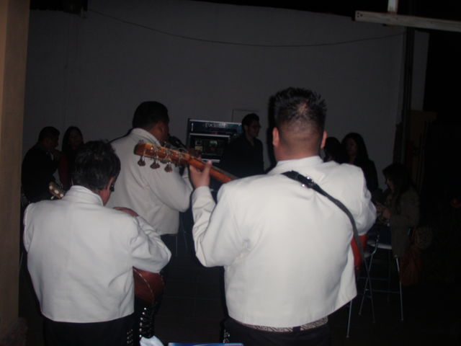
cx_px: 230
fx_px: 506
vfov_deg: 37.7
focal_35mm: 38
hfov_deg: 49.0
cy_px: 173
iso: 100
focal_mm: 6.7
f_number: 3.5
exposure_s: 1/30
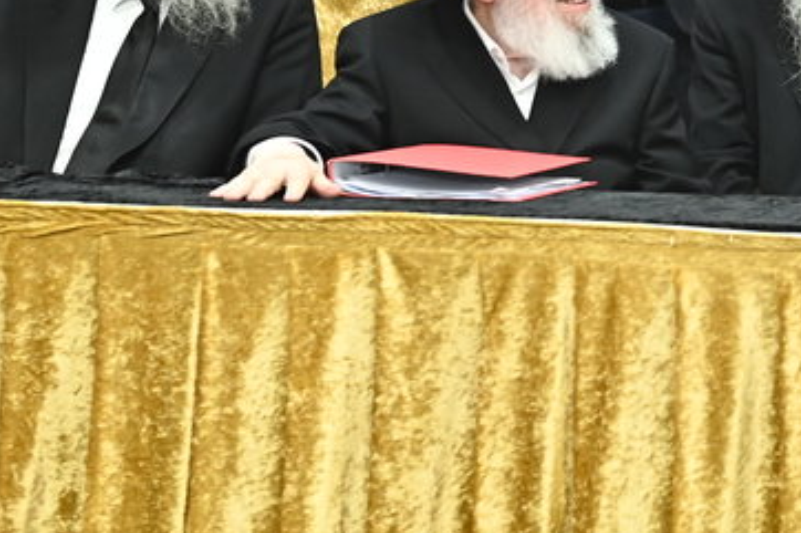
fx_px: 3269
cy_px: -118
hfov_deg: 13.4
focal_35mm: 147
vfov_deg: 9.2
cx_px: 1069
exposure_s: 1/200
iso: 1600
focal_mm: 38
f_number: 4
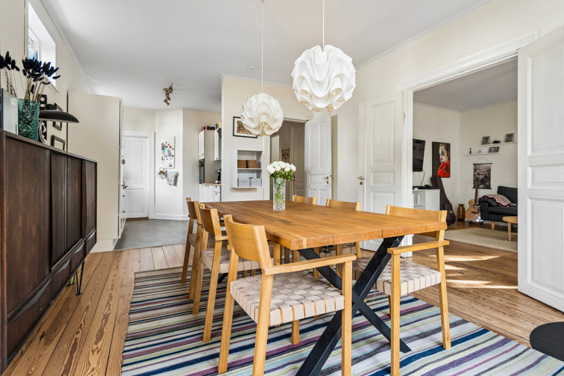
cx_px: 296
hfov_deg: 90.0
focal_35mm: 18
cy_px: 179
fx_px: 282
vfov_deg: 67.3
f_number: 4
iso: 400
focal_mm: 17
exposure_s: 1/50
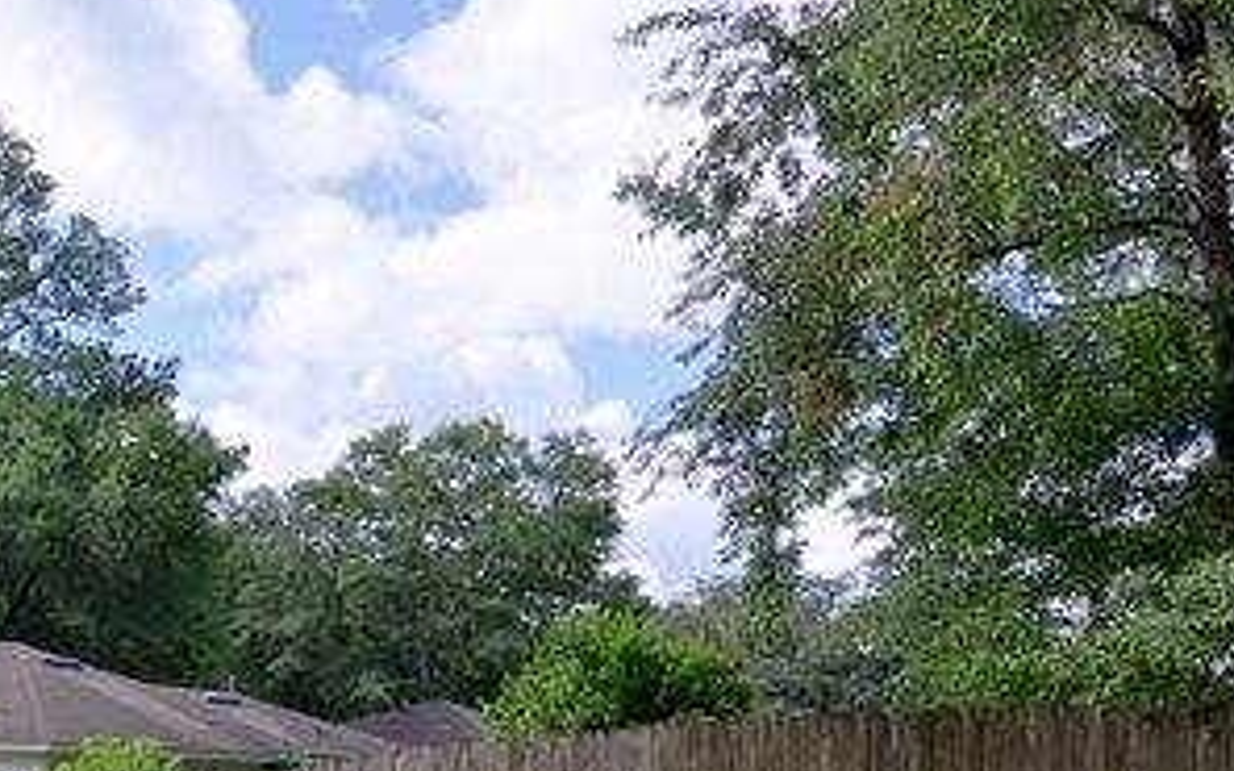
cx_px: -254
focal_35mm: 45
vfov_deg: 27.5
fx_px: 1526
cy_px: 671
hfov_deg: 34.8
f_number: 8
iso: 100
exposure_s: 1/50
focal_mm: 11
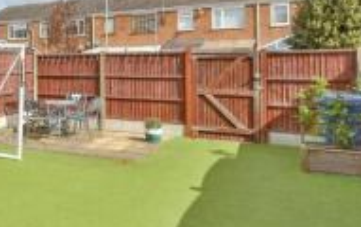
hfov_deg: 46.3
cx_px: 34
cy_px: 65
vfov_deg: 33.2
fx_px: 374
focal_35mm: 38
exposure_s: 1/400
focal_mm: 10
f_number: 10
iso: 500
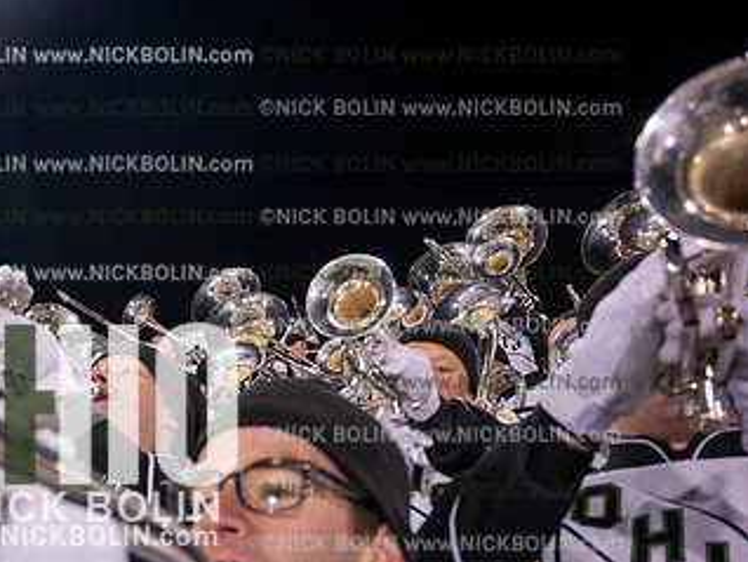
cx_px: 71
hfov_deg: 41.2
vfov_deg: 33.6
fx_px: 908
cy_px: 435
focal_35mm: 42
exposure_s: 1/640
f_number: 4
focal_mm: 24
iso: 3200
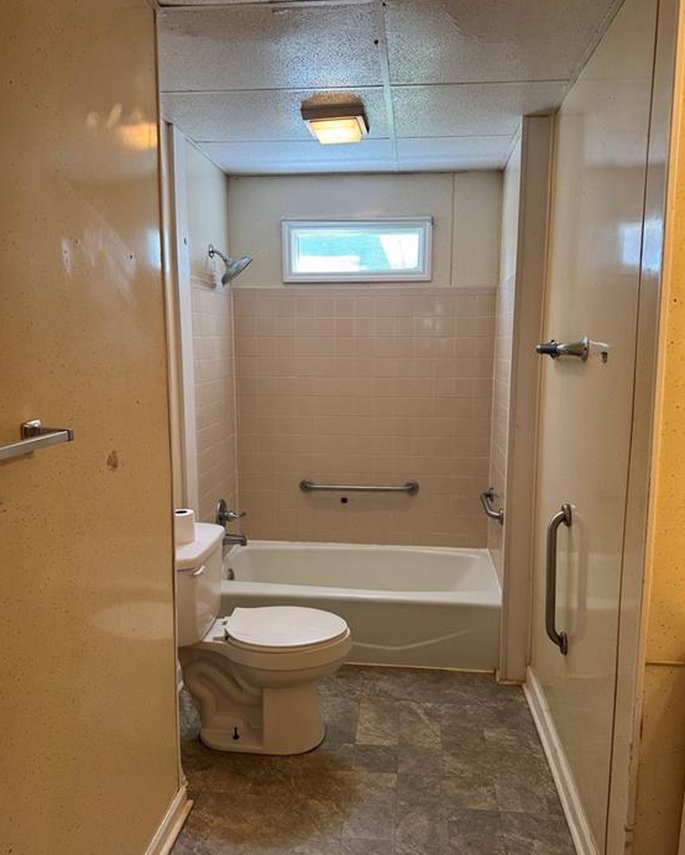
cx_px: 350
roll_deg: -0.5
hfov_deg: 54.9
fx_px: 659
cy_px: 439
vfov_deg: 66.0
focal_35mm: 26
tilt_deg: -7.5
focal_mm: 6.76
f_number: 1.78
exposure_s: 1/120
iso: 160
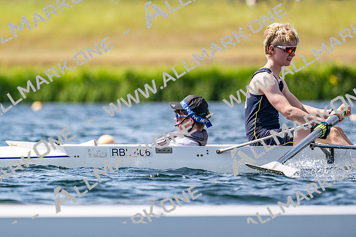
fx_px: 5930
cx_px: 178
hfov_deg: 3.4
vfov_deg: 2.3
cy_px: 118
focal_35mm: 600
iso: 250
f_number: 4.5
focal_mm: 400
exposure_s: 1/2500
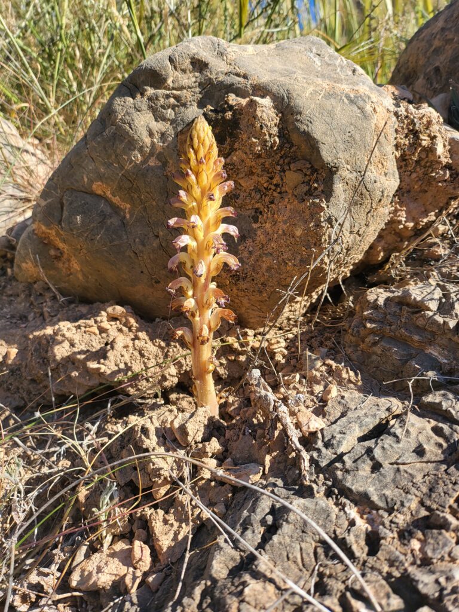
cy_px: 306
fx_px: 424
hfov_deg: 56.8
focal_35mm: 24
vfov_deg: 71.6
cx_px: 230
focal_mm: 5
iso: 40
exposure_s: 1/1030
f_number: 1.8
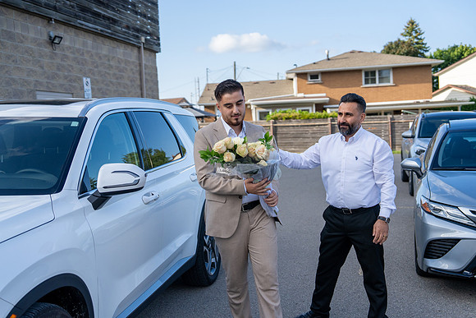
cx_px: 238
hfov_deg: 45.4
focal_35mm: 43
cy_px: 159
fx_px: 569
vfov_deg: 31.2
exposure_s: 1/5000
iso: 800
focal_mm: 43
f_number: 2.8
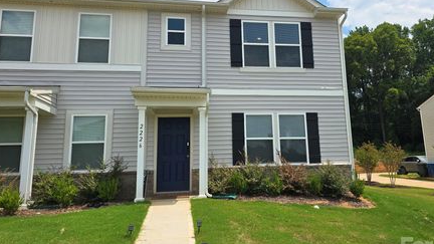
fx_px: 334
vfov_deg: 40.0
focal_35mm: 29
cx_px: 244
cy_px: 97
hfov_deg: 65.8
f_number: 1.7
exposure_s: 1/973
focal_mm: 6.3
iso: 12
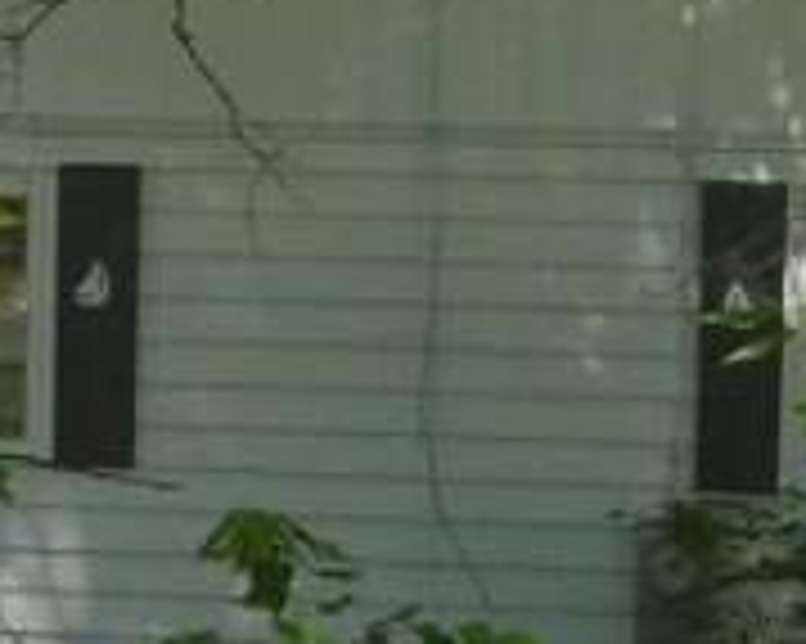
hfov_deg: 9.6
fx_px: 4792
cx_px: 351
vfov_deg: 7.7
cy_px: 617
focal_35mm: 201
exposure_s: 1/225
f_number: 2.7
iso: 80
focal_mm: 6
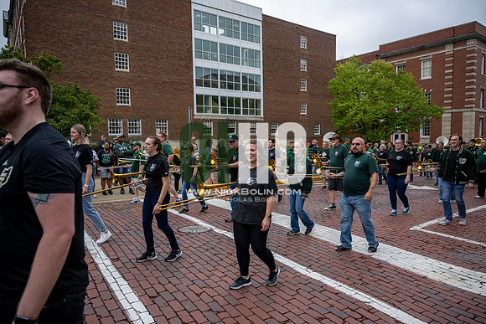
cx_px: 243
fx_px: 324
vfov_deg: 53.2
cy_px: 162
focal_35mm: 24
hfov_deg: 73.7
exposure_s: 1/1600
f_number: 4
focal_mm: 24
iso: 640
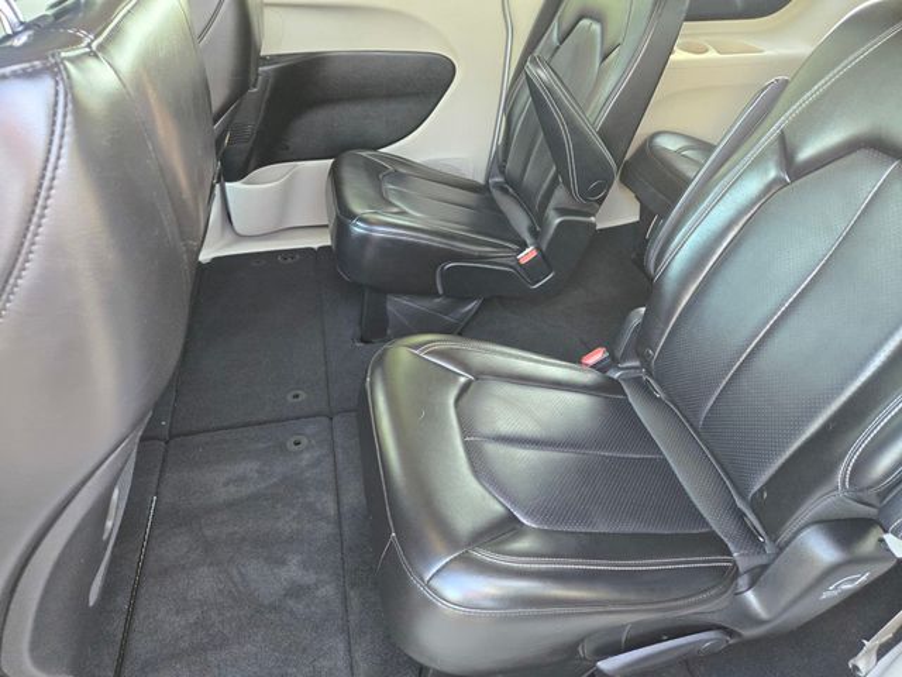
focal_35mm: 23
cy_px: 338
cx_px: 451
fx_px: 599
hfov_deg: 73.9
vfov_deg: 58.9
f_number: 1.8
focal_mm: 5.4
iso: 640
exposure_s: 1/120
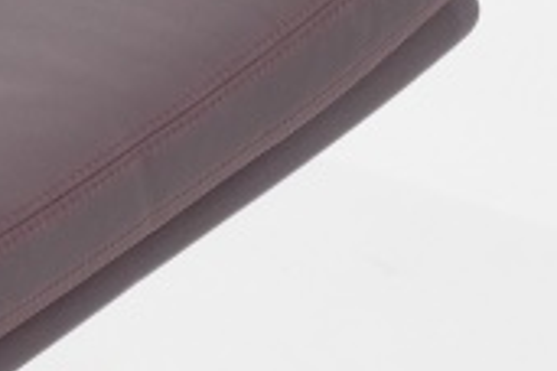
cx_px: -479
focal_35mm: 371
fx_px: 5740
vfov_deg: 3.7
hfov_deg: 5.5
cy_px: 215
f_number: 8
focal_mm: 35
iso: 800
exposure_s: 1/15
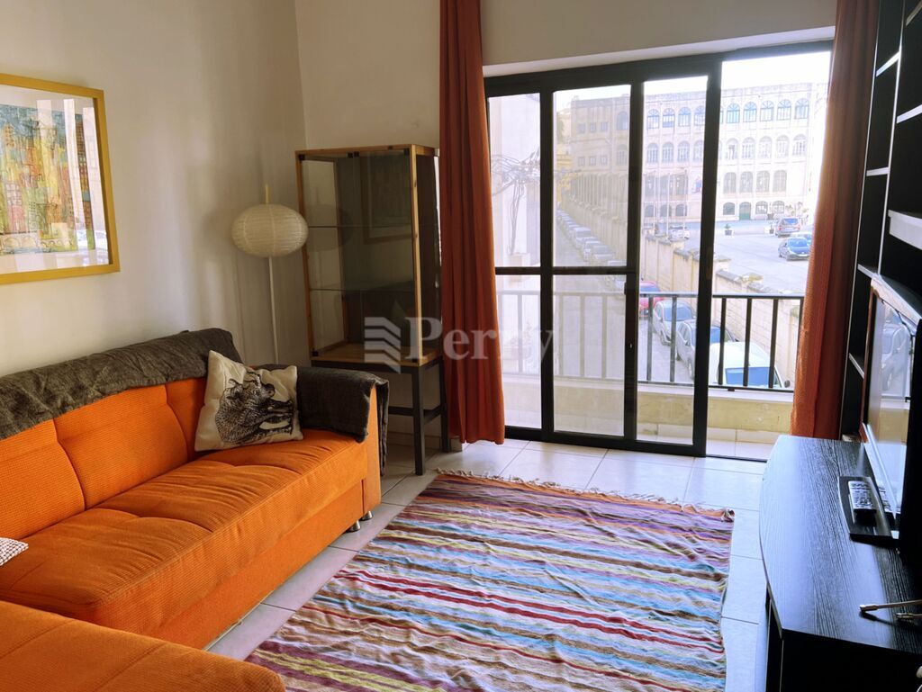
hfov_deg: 67.3
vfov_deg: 53.1
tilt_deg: -11.6
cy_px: 346
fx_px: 693
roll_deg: +3.3
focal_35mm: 26
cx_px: 461
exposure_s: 1/121
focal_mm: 5.7
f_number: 1.5
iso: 50
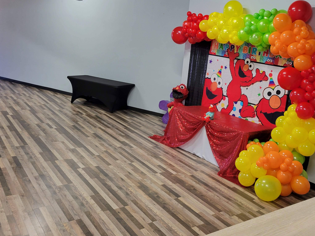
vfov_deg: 40.6
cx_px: 183
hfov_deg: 52.4
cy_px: 103
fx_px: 318
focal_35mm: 35
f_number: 1.8
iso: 200
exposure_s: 1/59
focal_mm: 5.4
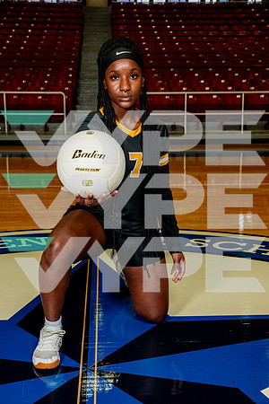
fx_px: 616
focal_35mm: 55
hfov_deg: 24.6
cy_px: 202
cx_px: 134
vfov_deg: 36.2
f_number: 7.1
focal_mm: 55
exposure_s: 1/200
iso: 800
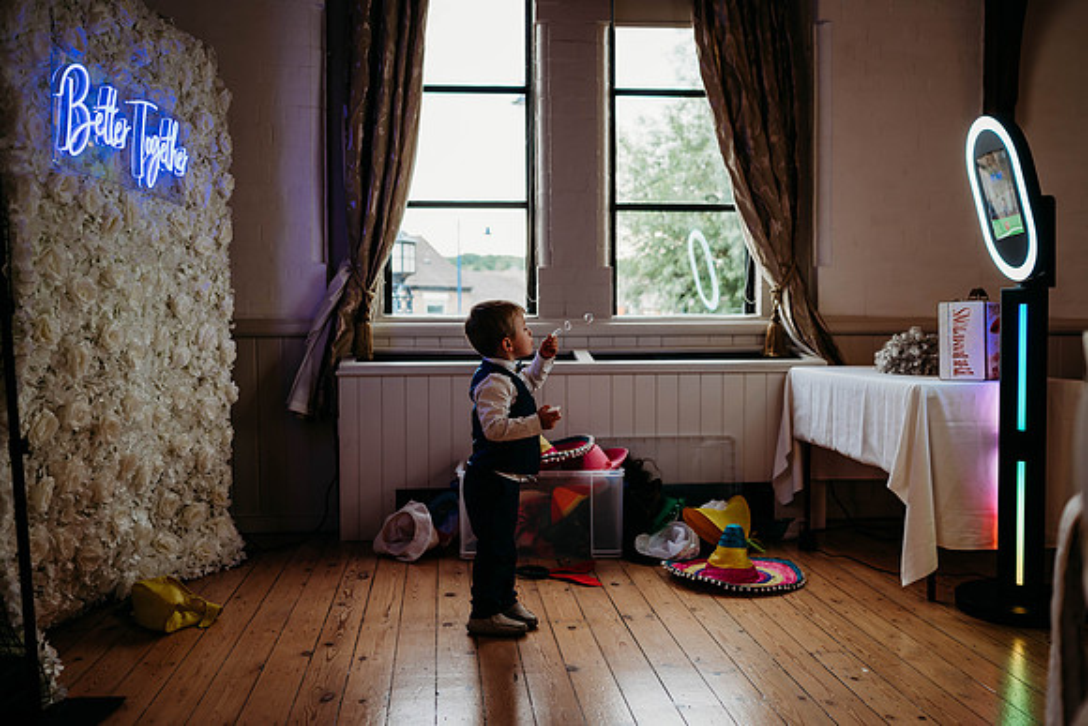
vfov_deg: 37.9
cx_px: 544
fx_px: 1058
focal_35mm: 35
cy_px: 363
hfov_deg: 54.4
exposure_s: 1/250
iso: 220
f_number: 2.5
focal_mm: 35
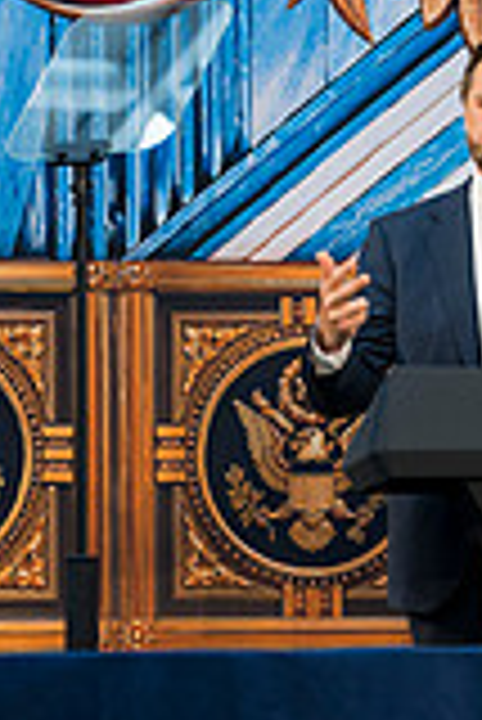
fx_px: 6132
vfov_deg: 6.7
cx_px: 487
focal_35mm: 306
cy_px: 266
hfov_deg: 4.5
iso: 400
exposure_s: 1/320
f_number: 2.8
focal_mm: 109
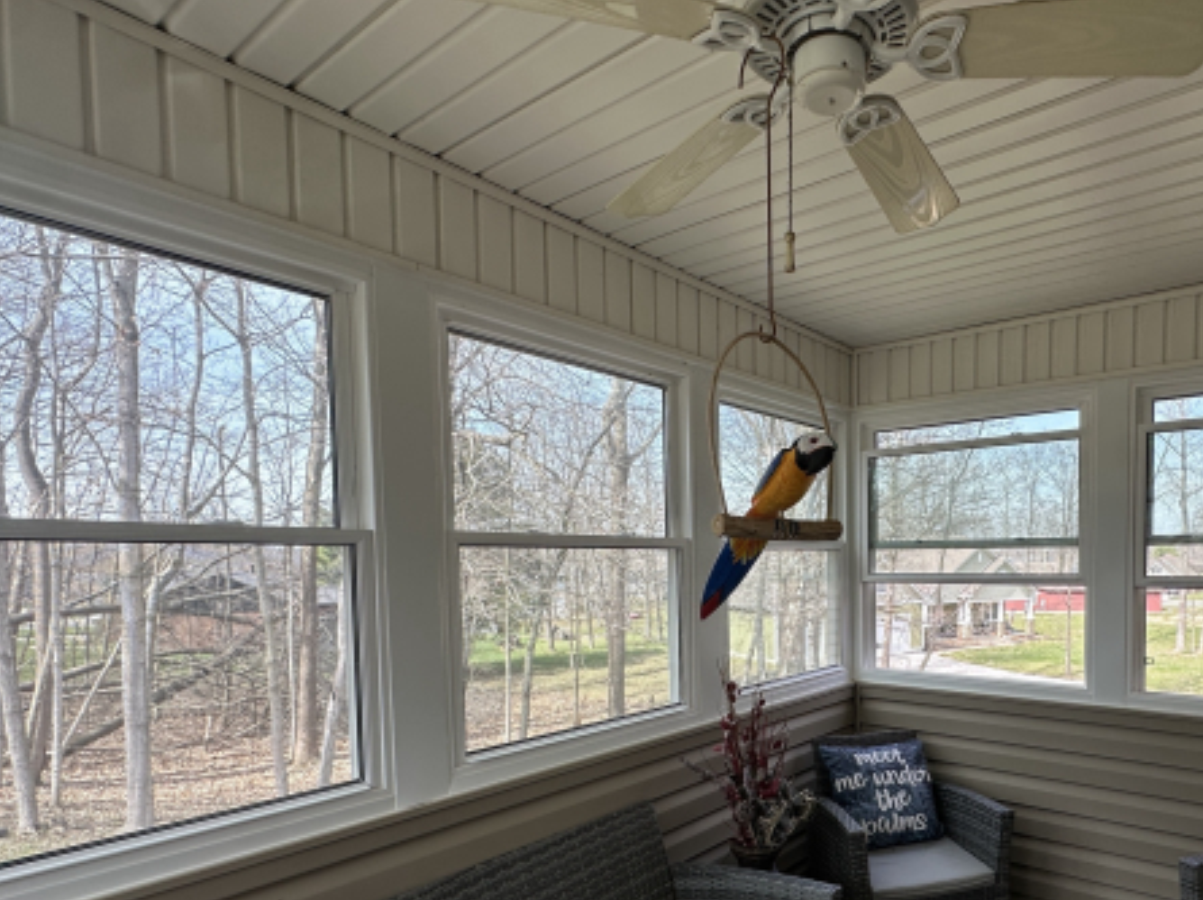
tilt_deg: -1.8
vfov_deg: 61.8
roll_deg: -0.1
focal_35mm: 21
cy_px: 600
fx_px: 729
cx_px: 807
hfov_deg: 76.4
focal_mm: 2.22
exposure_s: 1/228
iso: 40
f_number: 2.2
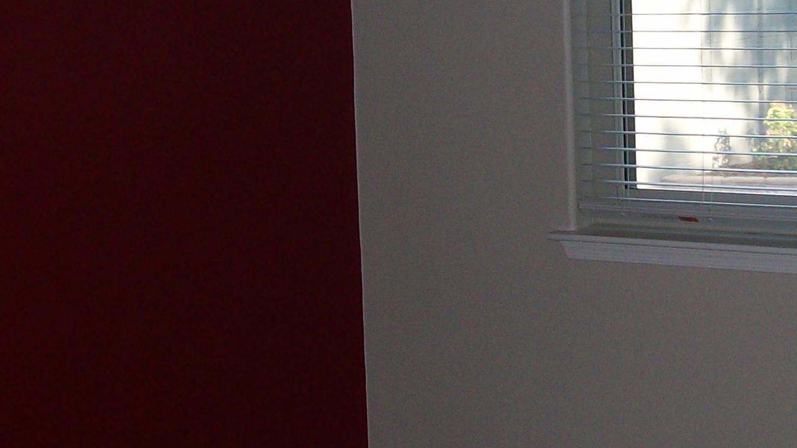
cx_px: 566
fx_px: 1881
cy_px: 107
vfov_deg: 13.5
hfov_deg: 23.7
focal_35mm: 89
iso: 80
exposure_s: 1/69.6
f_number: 2.7
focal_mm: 6
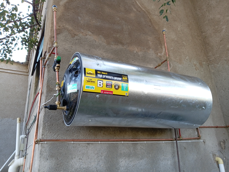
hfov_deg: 65.3
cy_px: 86
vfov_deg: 51.3
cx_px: 114
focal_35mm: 27
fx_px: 179
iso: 140
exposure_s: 1/50
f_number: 1.8
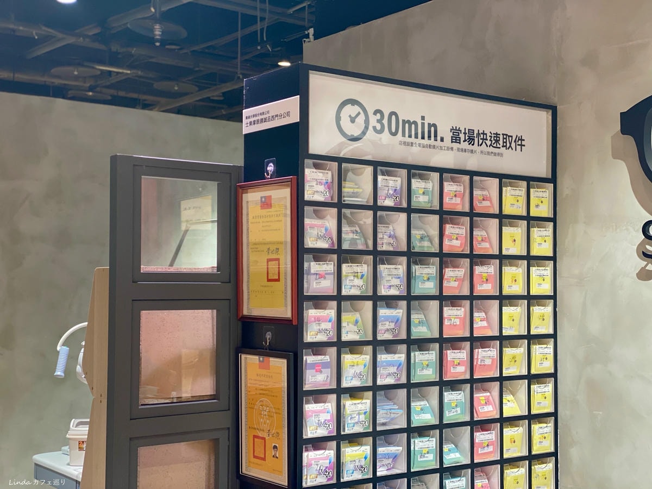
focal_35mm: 52
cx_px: 326
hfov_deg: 36.8
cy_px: 244
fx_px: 979
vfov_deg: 28.0
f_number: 2
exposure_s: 1/40
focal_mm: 6
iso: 125
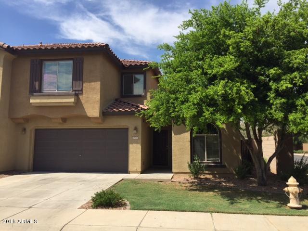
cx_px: 154
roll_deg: -1.7
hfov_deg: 61.7
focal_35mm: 29
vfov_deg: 48.2
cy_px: 116
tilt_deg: +6.4
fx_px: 258
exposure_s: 1/2326
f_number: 2.2
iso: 32
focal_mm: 4.15
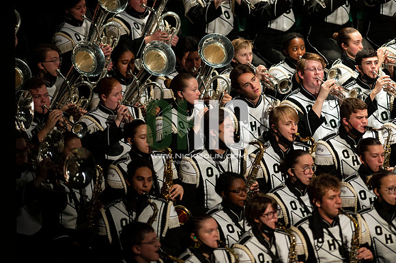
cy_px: 132
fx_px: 3298
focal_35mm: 300
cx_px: 198
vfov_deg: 4.6
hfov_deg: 6.9
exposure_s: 1/500
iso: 3200
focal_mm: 300
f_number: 2.8
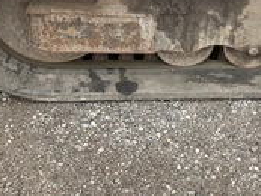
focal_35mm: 67
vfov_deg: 21.2
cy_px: -2
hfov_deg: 27.4
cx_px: 256
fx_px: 506
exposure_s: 1/122
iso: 25
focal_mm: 3
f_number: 1.8
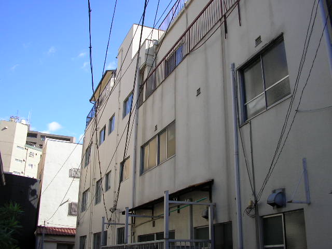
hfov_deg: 49.0
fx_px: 364
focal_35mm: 38
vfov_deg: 37.7
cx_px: 166
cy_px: 124
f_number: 4.1
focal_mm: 5.8
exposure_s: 1/414
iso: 71
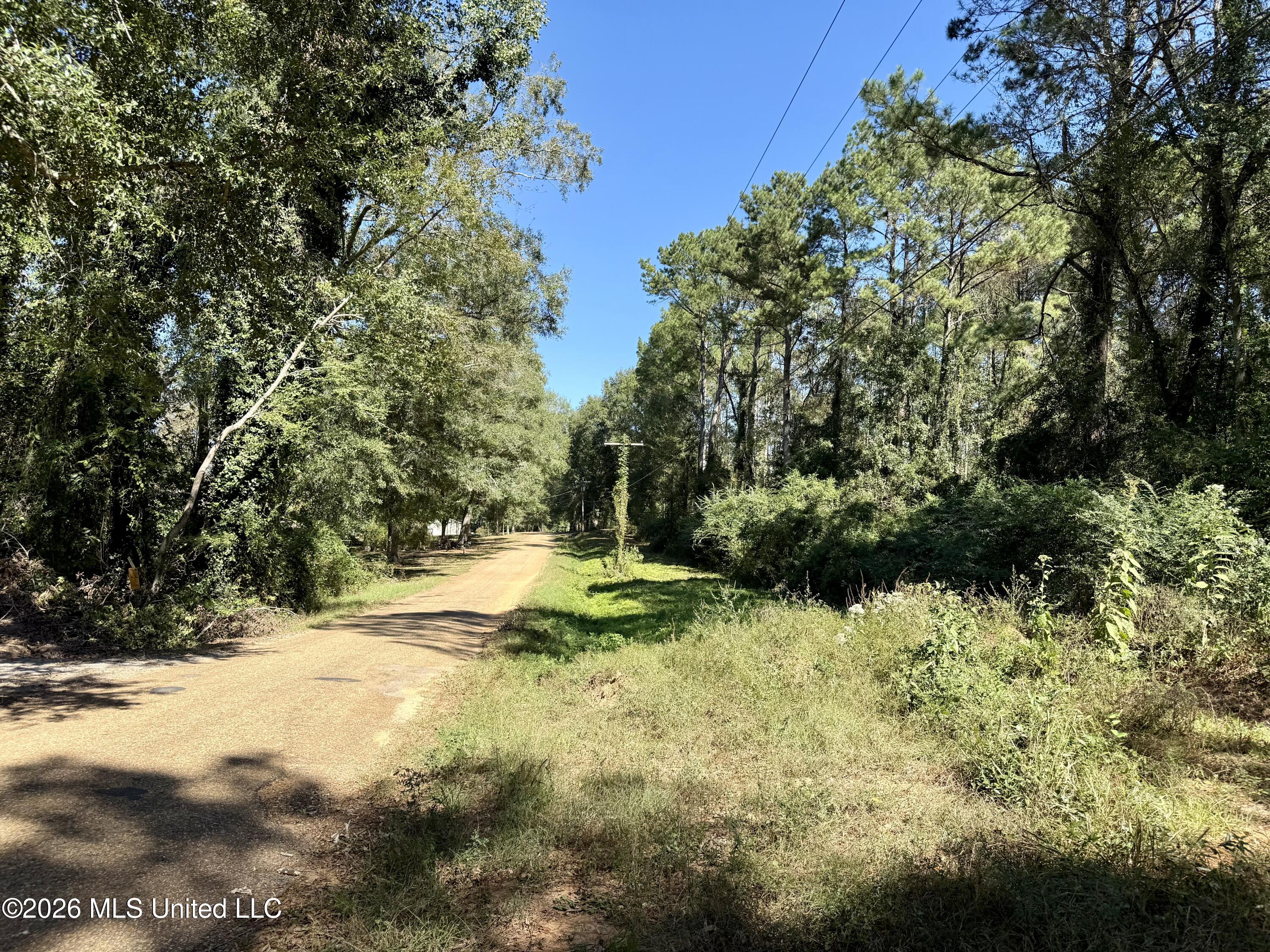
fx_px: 881
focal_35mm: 24
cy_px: 476
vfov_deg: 56.8
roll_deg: -1.9
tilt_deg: +3.8
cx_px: 635
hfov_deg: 71.6
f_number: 1.78
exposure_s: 1/1689
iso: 80
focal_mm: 6.76
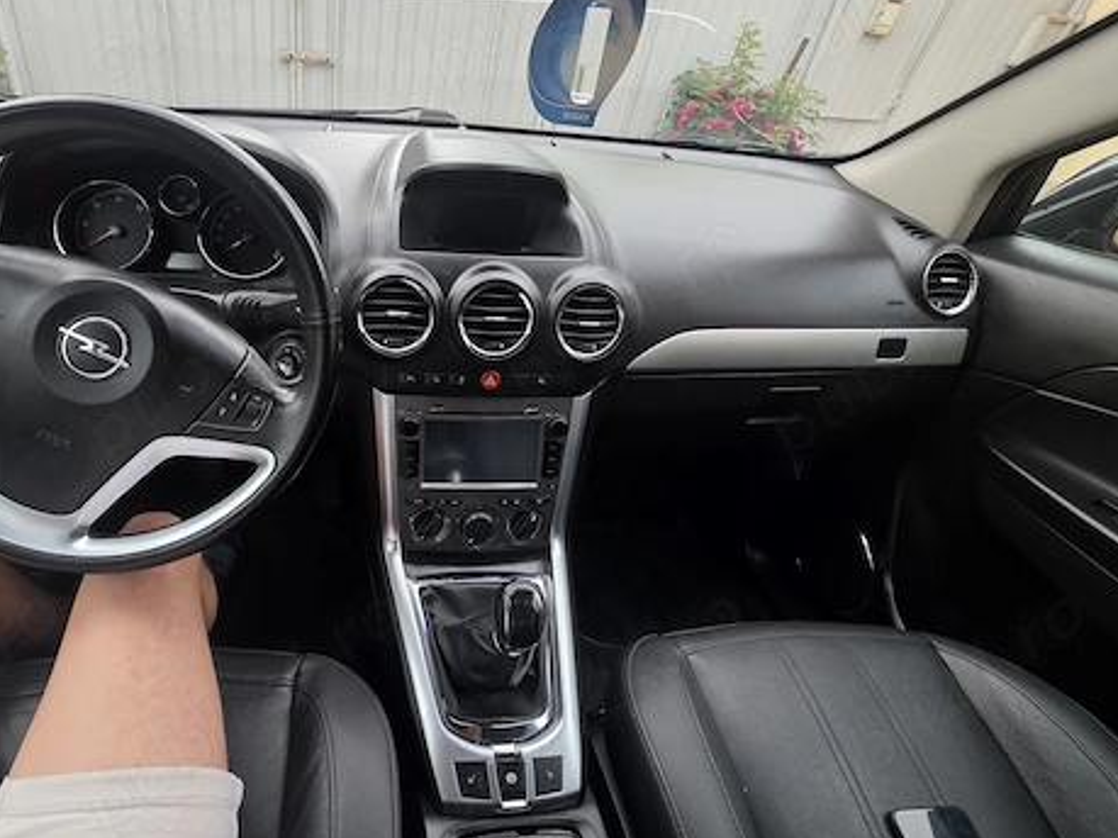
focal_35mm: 17
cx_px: 414
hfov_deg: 89.1
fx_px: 549
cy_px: 365
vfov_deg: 74.4
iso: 250
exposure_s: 1/100
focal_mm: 2.2
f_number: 1.9
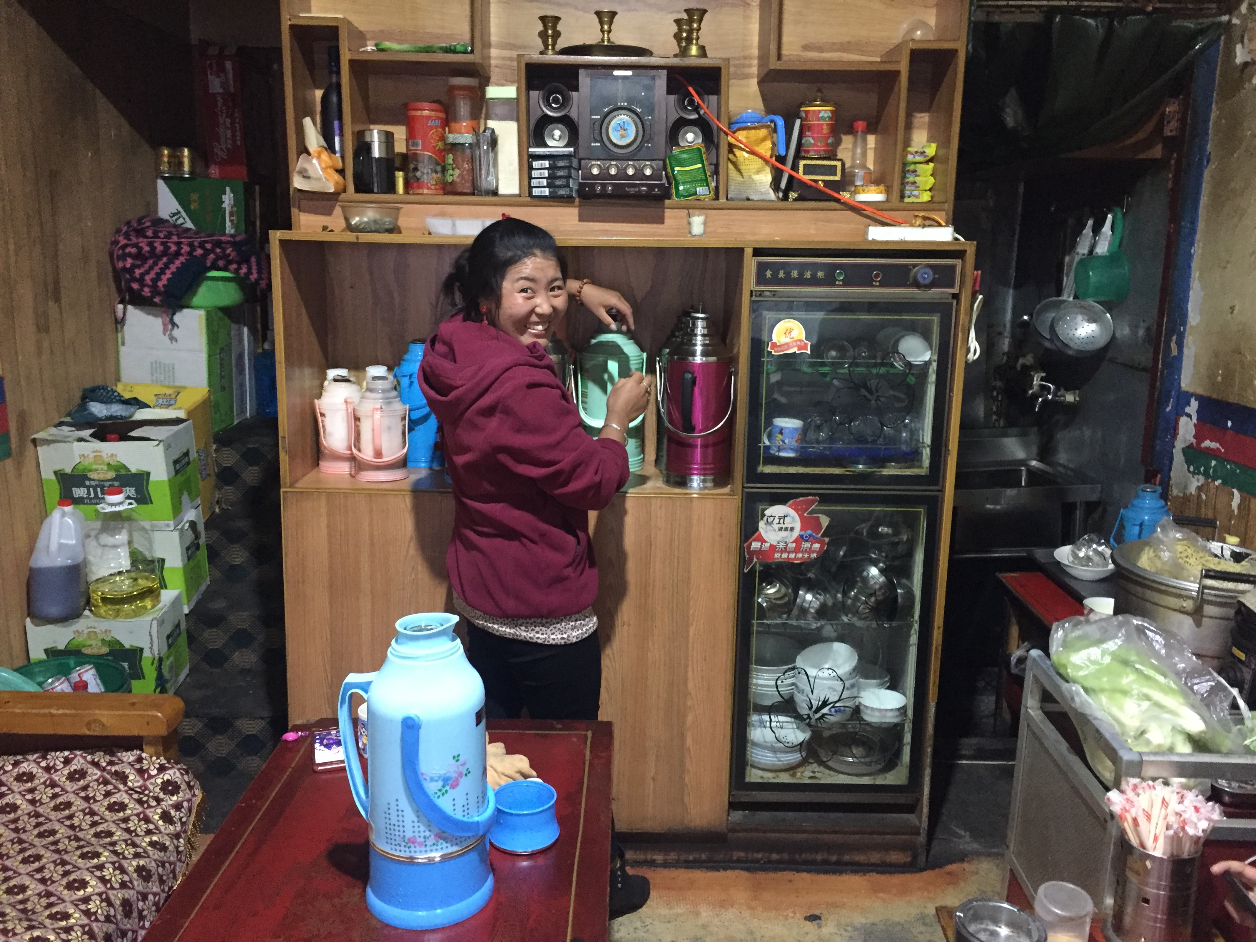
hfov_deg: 61.7
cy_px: 471
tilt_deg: -10.8
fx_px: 1052
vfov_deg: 48.2
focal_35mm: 29
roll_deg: +1.1
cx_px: 628
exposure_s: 1/17
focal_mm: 4.15
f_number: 2.2
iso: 250
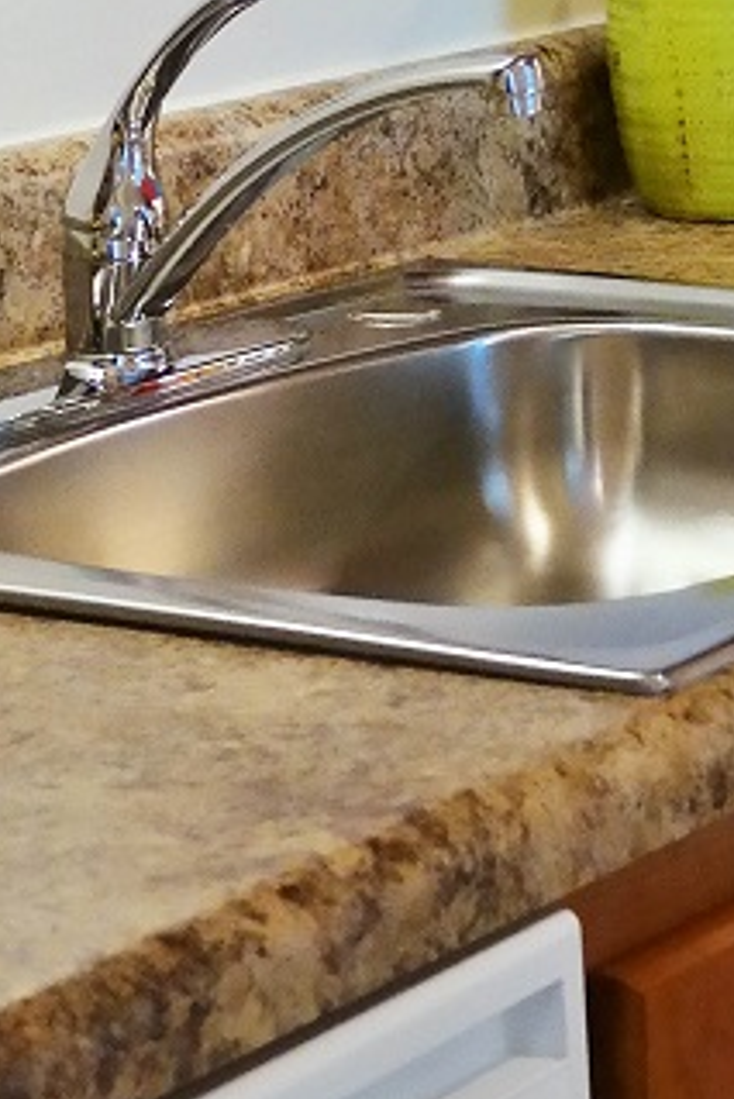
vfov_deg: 14.4
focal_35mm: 141
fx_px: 4307
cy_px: 59
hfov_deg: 9.3
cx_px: 1278
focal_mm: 20
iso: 800
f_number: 3.5
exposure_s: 1/40
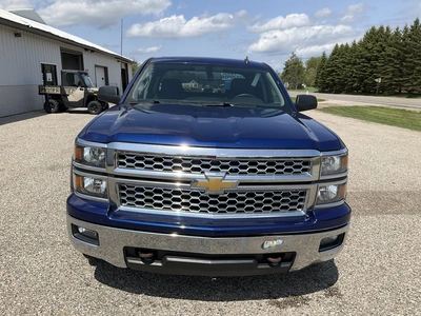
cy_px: 158
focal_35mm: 29
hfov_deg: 61.7
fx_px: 353
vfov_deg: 48.2
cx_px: 210
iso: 25
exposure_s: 1/2227
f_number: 1.8
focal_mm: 3
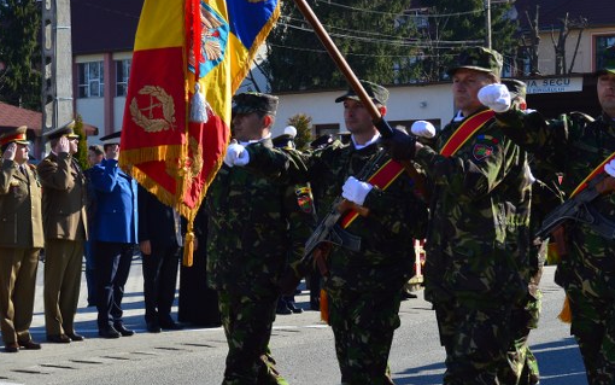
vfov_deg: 15.6
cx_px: 314
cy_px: 205
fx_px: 1405
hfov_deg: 24.7
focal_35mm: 84
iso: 400
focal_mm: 35
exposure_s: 1/500
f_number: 11
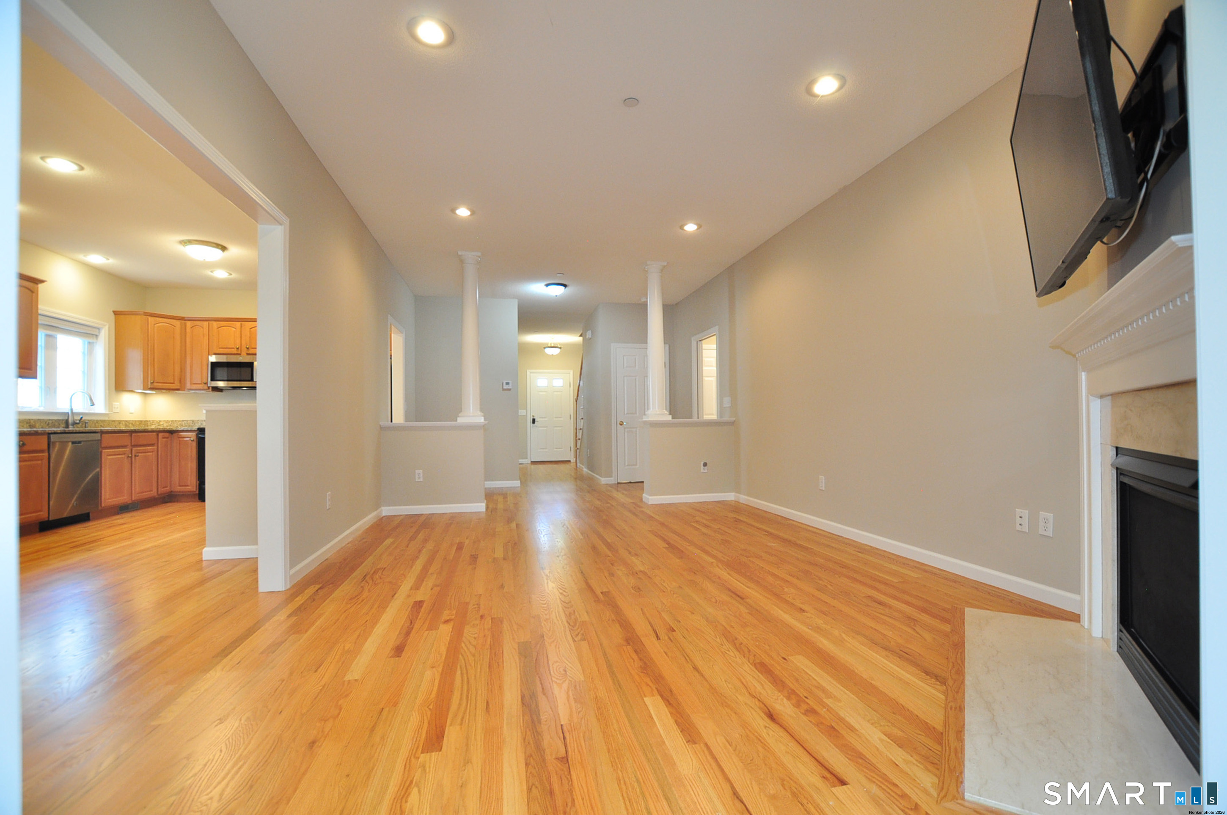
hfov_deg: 100.5
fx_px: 511
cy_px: 408
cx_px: 614
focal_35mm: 15
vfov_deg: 77.2
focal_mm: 10
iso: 640
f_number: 4.5
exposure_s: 1/25
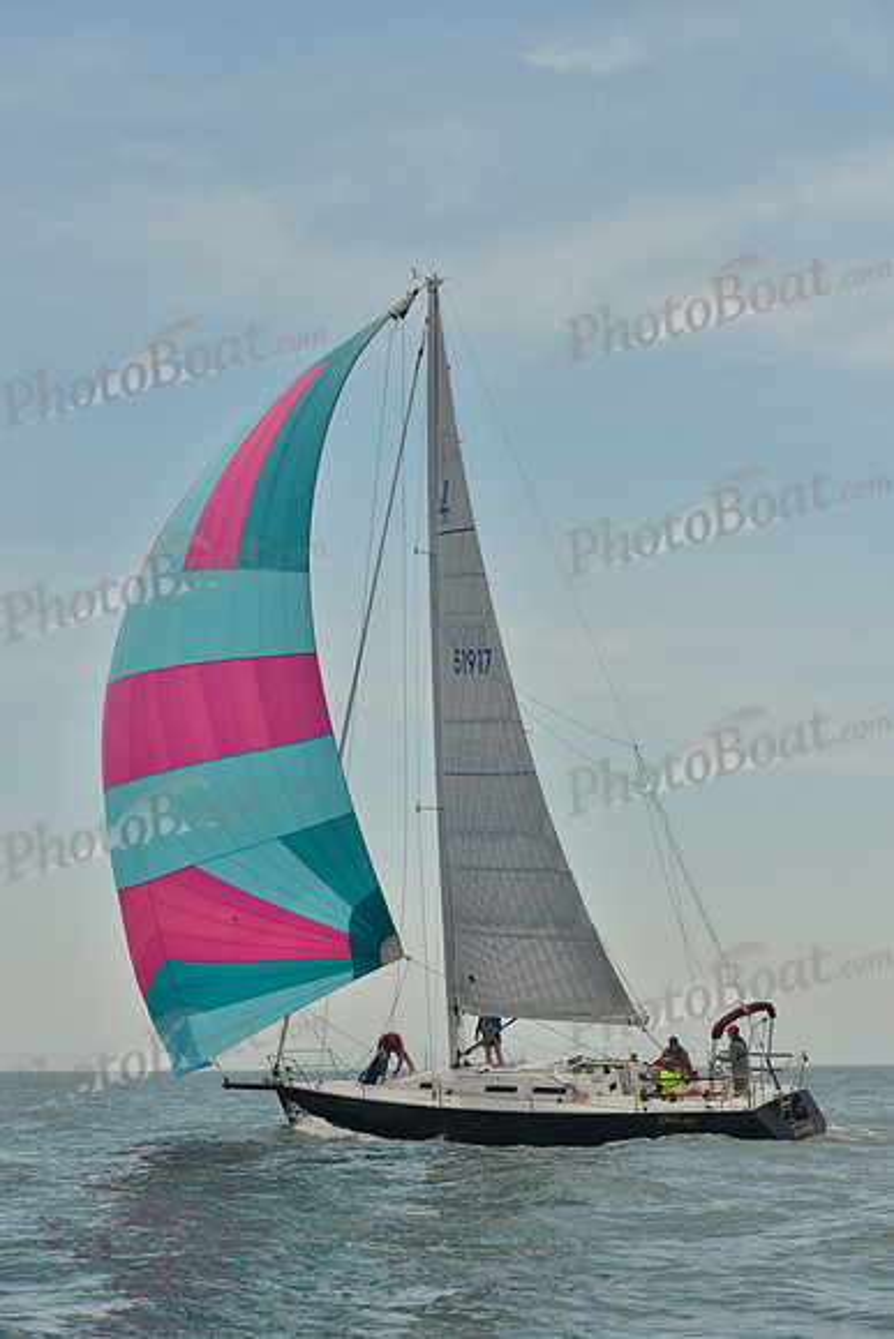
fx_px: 2606
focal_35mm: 70
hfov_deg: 19.5
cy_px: 670
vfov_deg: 28.8
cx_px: 447
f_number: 9
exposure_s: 1/1250
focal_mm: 70
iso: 280
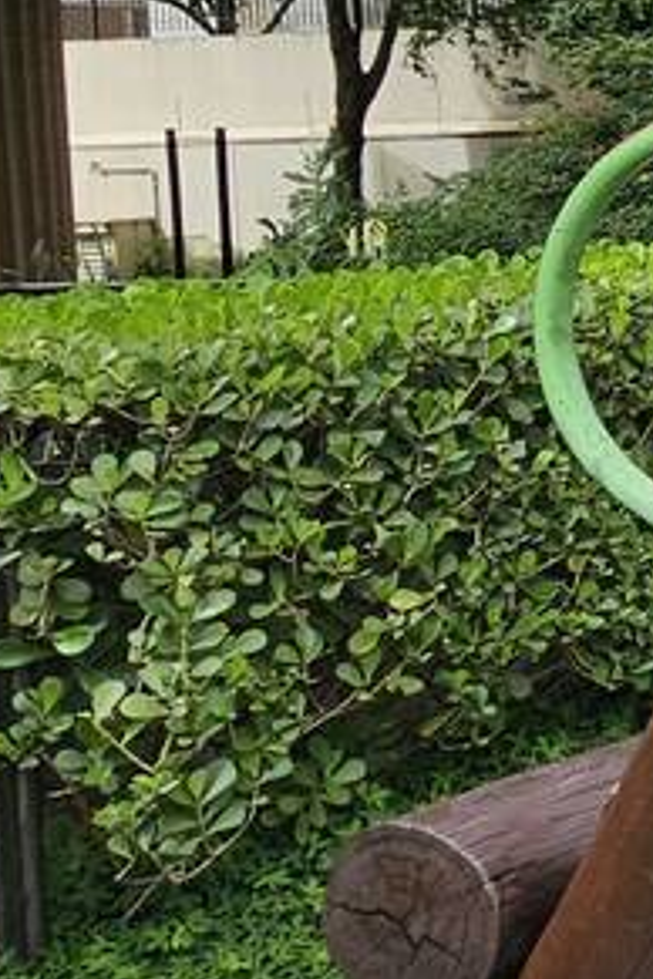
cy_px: 172
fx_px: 1823
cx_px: 1727
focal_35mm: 67
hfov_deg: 12.9
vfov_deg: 29.3
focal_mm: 2.2
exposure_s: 1/1005
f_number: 2.2
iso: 50
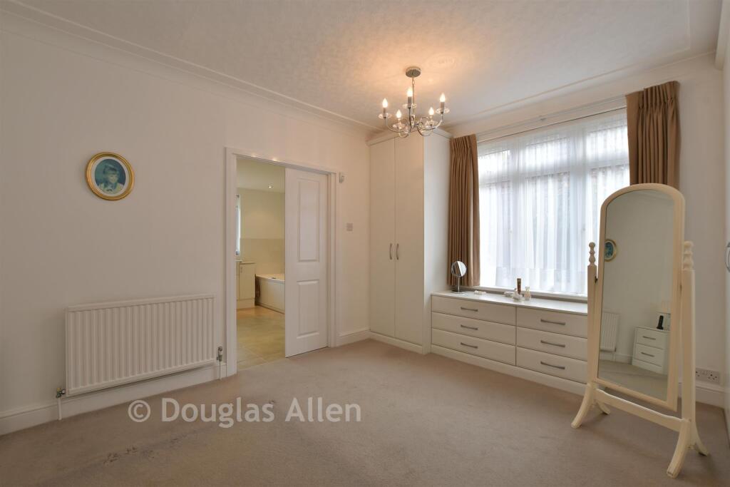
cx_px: 365
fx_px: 304
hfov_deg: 100.4
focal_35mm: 15
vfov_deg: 77.3
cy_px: 244
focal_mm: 10
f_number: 8
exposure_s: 1/13
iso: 125
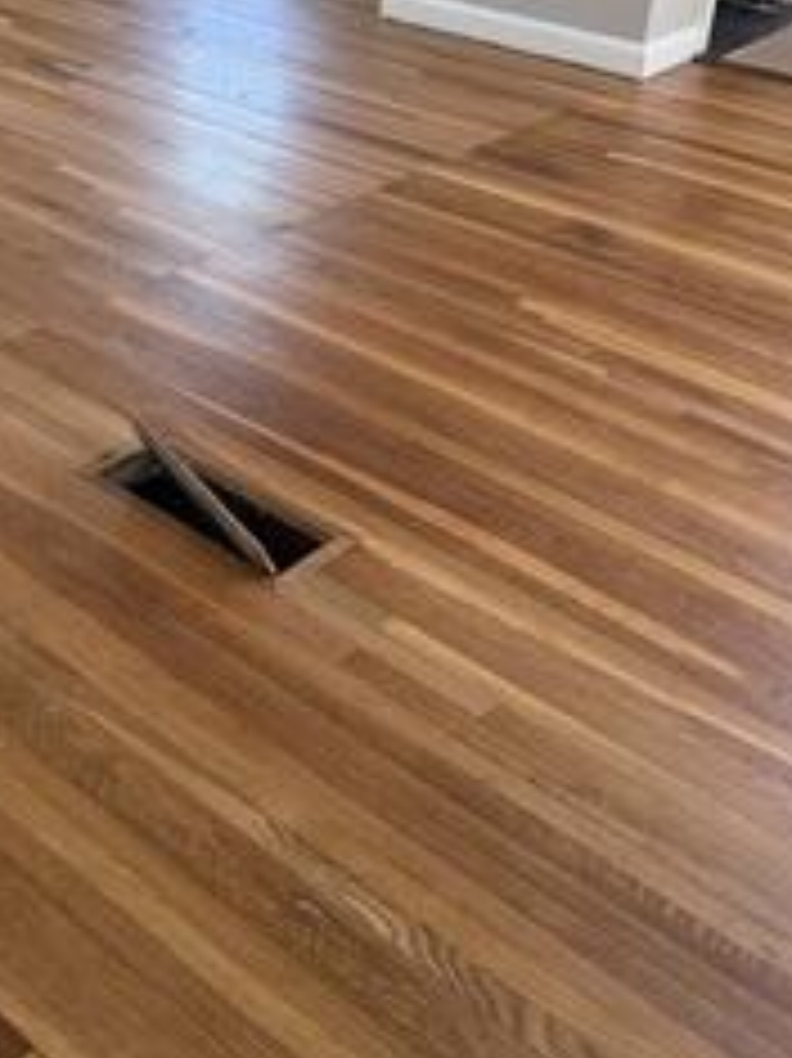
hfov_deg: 28.8
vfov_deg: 37.5
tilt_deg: -23.2
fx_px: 1496
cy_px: 207
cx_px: 122
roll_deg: -1.3
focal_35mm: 49
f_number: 1.78
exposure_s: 1/180
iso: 200
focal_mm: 6.76
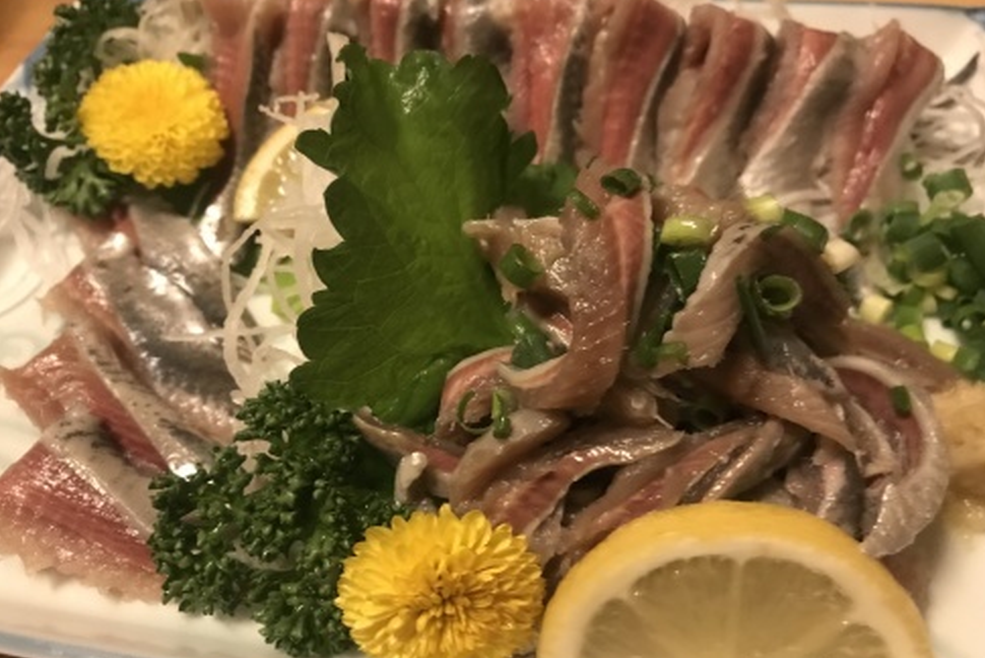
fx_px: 821
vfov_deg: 43.7
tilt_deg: -50.9
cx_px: 500
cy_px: 318
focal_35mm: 30
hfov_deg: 61.9
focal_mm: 3.99
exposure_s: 1/7
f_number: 1.8
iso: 80
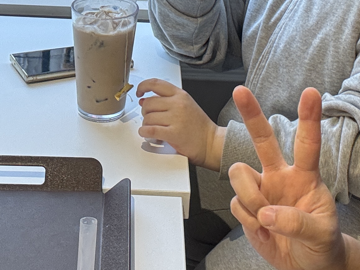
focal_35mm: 80
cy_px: -14
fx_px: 832
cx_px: 149
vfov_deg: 17.9
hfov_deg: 24.4
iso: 50
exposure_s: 1/60
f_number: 1.9
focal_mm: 2.69
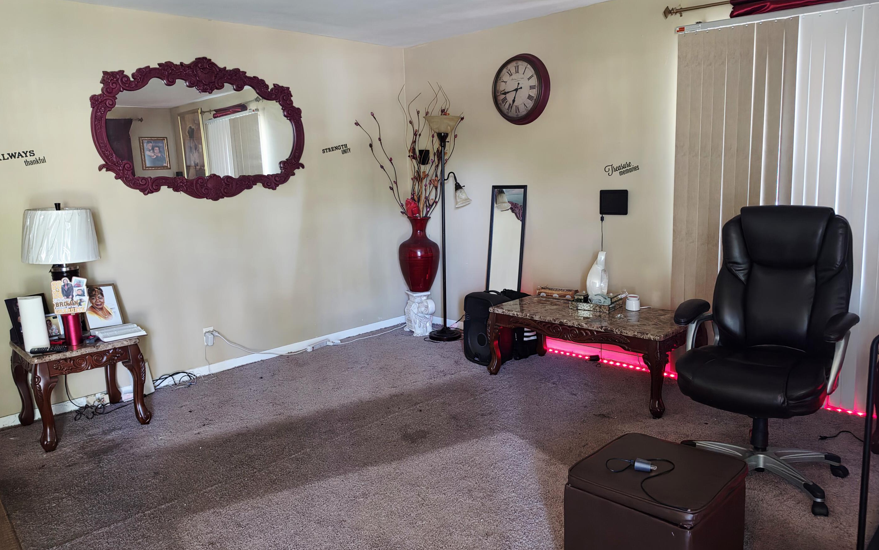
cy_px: 266
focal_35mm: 26
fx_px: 623
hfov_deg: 70.4
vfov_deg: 47.6
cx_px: 462
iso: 1600
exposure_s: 1/120
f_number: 1.4
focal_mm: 6.5
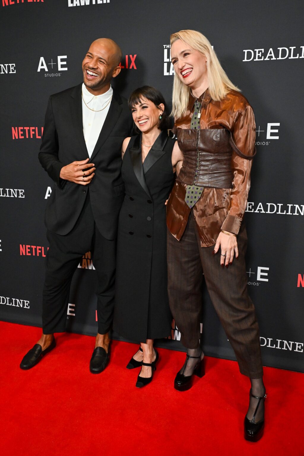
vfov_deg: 61.9
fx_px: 380
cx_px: 152
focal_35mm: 30
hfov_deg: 43.6
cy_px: 228
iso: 3200
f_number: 8
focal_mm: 30
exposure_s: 1/160
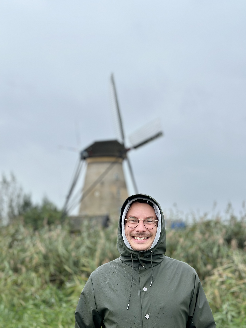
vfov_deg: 39.7
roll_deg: -0.4
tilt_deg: +8.4
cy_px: 164
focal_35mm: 48
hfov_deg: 30.3
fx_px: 455
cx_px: 123
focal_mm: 6.86
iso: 80
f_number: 1.78
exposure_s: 1/953
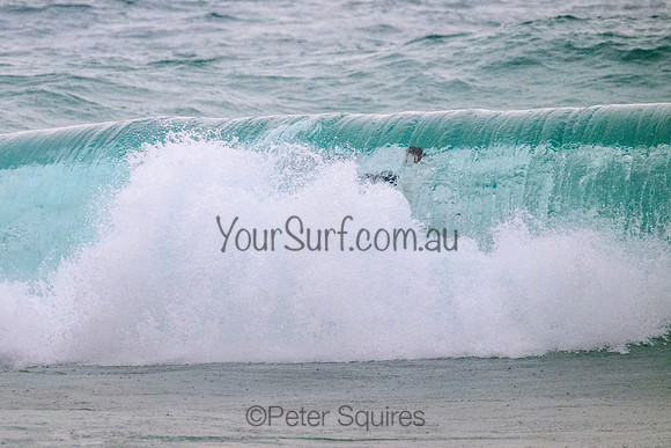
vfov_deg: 1.8
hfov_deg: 2.7
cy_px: 161
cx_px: 241
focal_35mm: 769
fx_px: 14343
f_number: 11
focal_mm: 600
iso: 7200
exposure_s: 1/2000
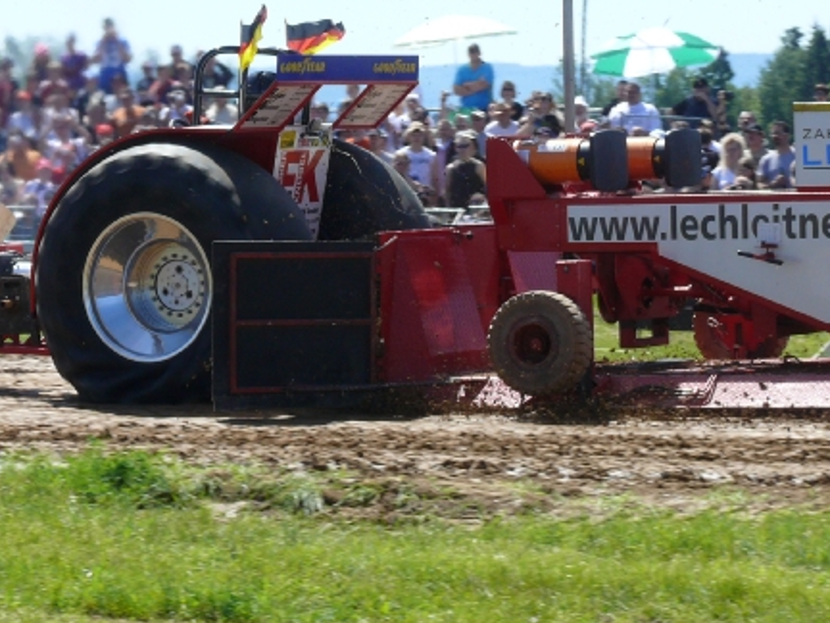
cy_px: 231
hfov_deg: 9.8
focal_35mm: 200
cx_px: 85
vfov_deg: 7.4
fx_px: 4795
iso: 100
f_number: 5.6
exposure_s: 1/320
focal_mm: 22.8
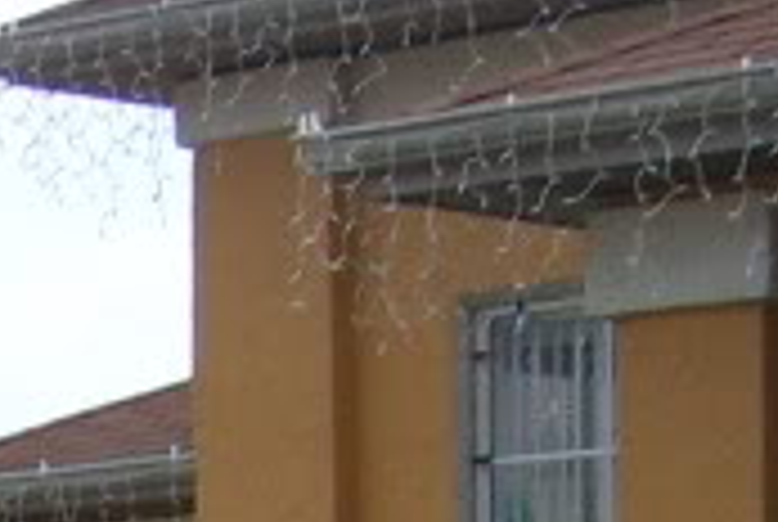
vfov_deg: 6.0
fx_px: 4654
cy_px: 1544
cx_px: -765
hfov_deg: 9.0
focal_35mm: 215
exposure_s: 1/500
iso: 50
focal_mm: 5.8
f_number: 2.8
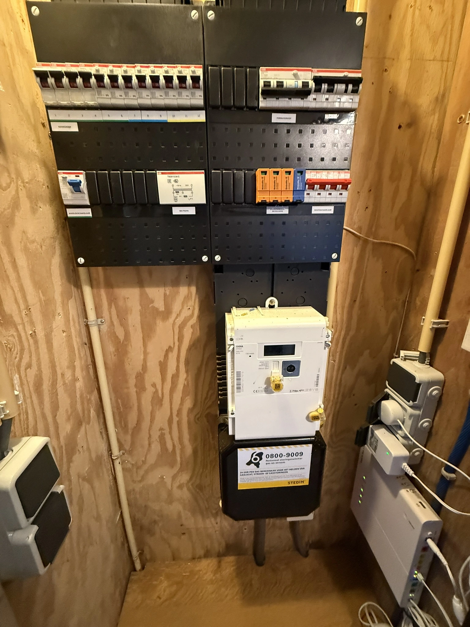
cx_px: 235
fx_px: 253
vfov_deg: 102.1
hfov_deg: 85.7
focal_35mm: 14
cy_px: 314
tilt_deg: -17.4
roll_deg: +0.1
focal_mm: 2.22
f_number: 2.2
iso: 800
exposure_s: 1/50
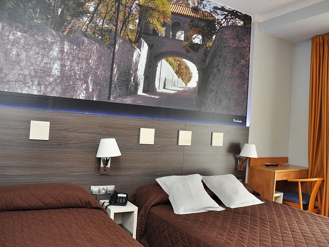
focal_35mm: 30
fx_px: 285
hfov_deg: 60.0
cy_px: 122
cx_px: 167
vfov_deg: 46.8
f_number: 5
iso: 400
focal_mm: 18
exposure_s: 1/60
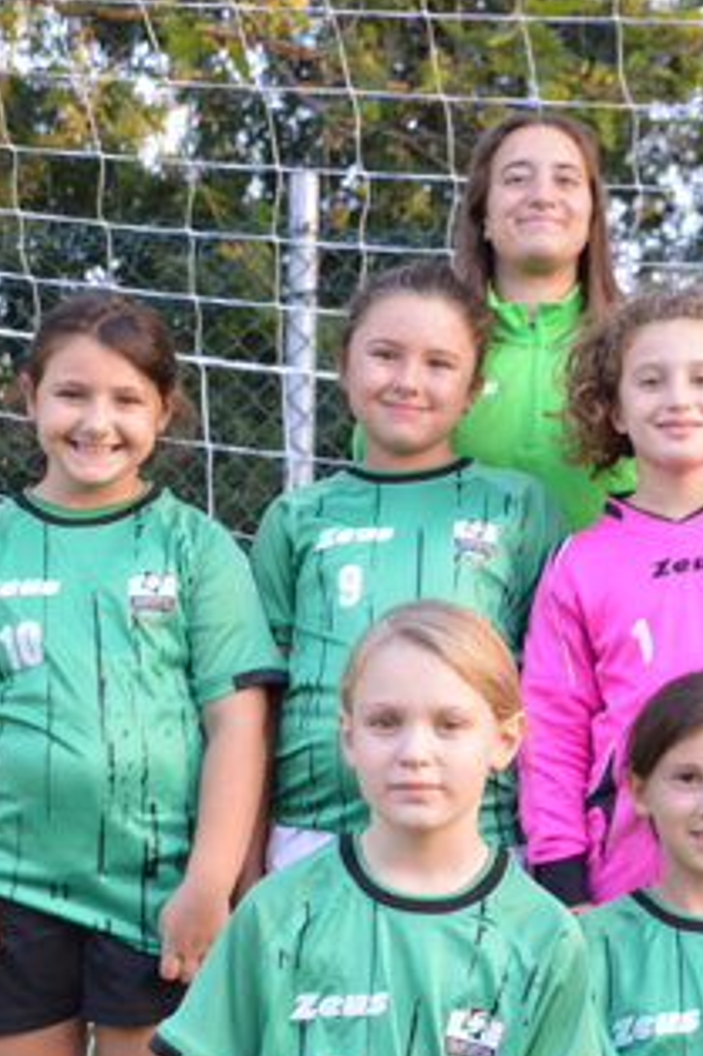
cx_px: 758
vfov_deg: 25.1
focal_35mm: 81
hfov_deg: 16.4
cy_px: 572
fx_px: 2373
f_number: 5
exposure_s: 1/100
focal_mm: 29
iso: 400
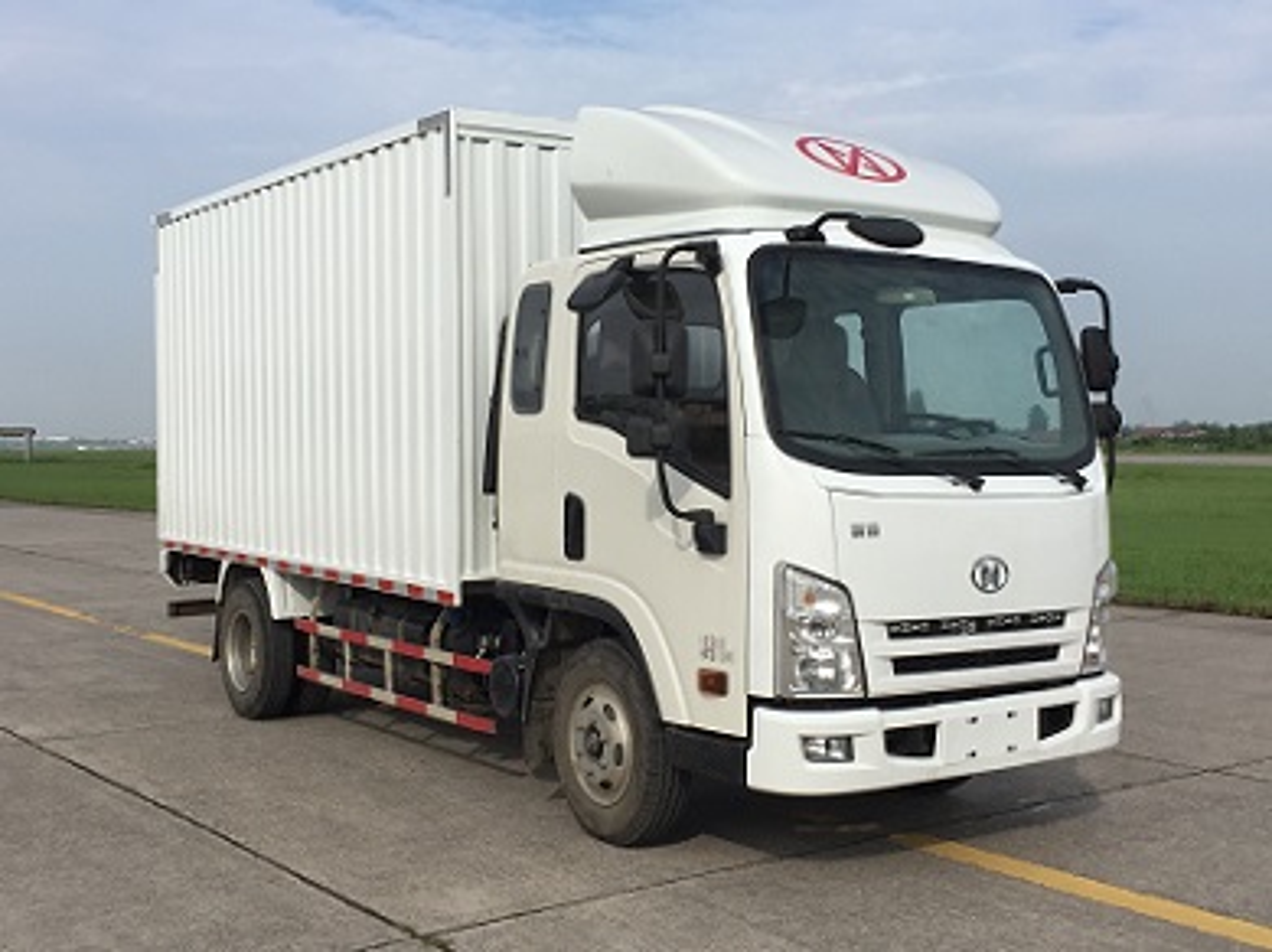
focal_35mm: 29
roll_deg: +0.5
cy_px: 476
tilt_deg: -0.9
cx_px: 636
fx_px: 1065
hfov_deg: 61.7
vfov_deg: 48.2
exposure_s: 1/2198
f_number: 2.2
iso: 32
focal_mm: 4.15
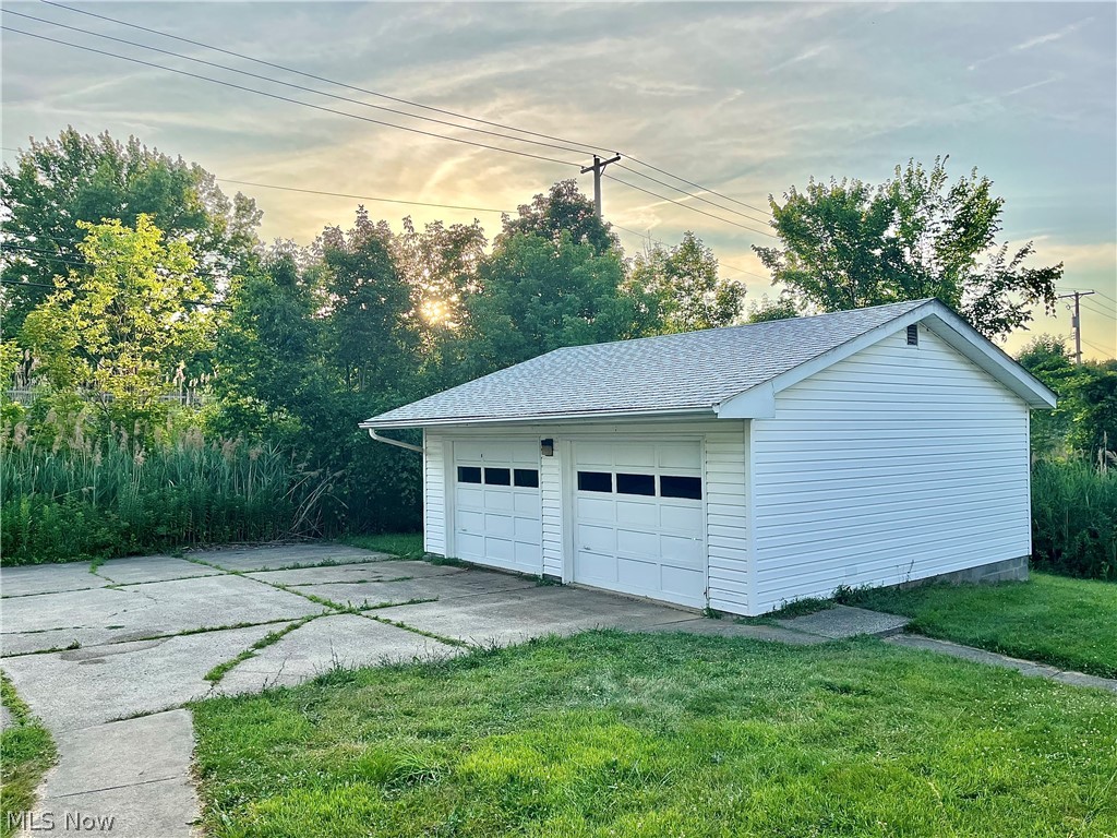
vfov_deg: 53.1
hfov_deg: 67.3
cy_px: 419
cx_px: 558
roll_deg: +1.7
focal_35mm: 26
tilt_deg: +0.0
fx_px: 839
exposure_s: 1/1355
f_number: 1.6
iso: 50
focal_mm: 5.1
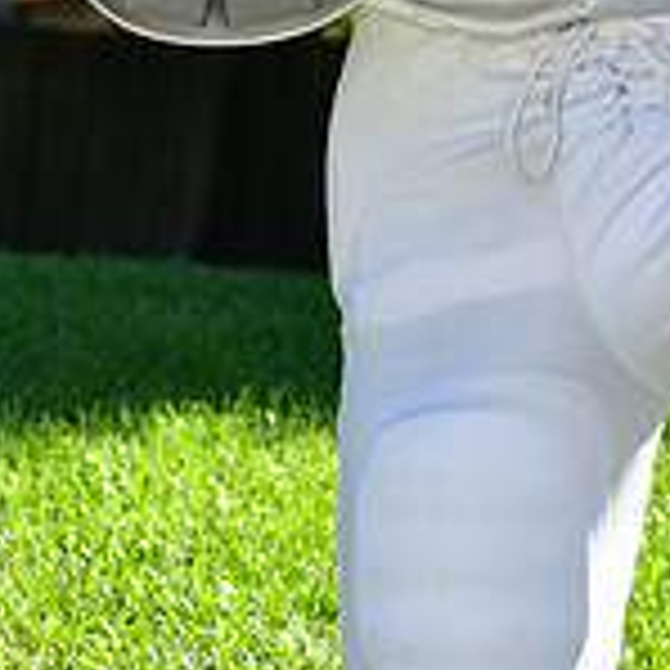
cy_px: -288
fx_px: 7620
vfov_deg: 5.0
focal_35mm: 348
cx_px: 605
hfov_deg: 5.0
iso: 400
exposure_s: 1/640
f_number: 6.3
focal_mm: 70
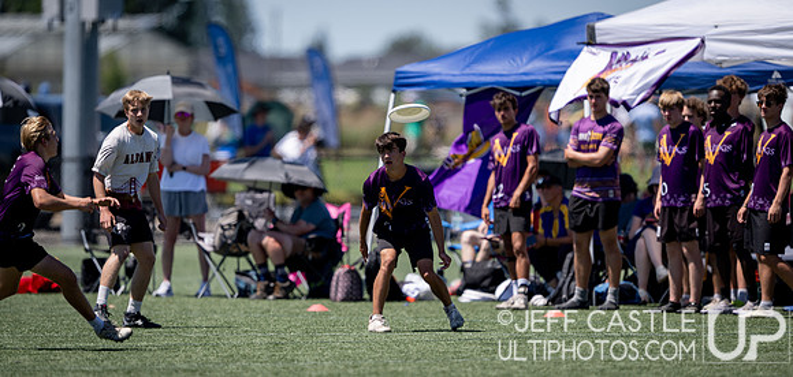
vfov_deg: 2.4
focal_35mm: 435
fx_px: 8831
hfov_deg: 5.1
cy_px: 239
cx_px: 396
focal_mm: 400
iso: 72
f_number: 2.8
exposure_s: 1/2000
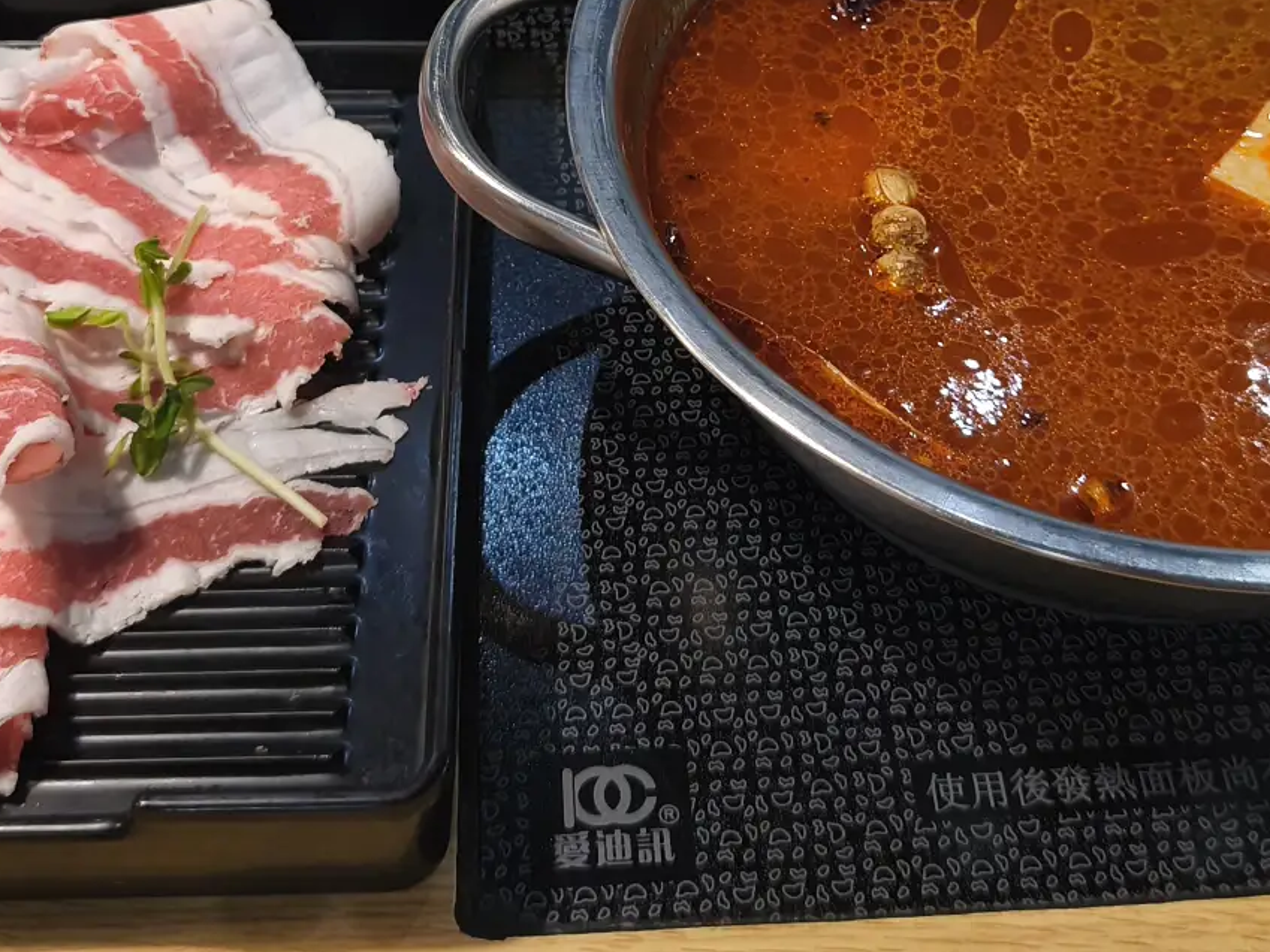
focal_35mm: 52
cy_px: 115
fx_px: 1908
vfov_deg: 27.2
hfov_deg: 36.8
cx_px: 696
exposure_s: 1/60
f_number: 1.65
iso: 640
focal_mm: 6.18
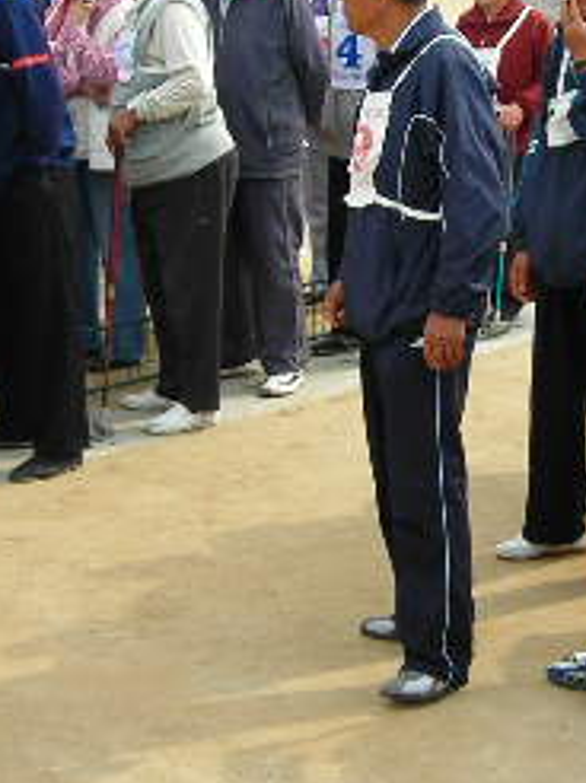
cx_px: 573
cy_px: 258
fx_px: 2238
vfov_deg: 19.8
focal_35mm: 99
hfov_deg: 14.7
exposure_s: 1/274
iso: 50
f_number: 3.2
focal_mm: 6.3
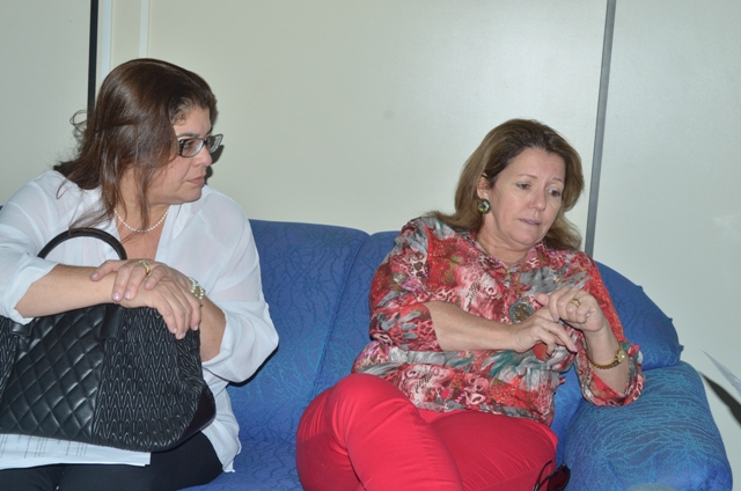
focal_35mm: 57
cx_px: 370
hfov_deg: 35.1
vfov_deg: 23.7
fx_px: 1171
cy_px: 246
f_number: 7.1
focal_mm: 38
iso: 200
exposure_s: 1/200
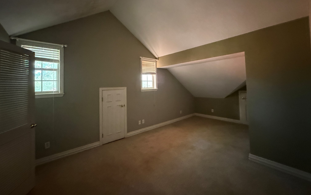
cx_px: 155
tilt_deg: +2.5
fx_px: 127
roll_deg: +0.4
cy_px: 79
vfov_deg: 74.1
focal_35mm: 15
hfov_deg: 101.5
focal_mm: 2.22
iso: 1600
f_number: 2.2
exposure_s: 1/36
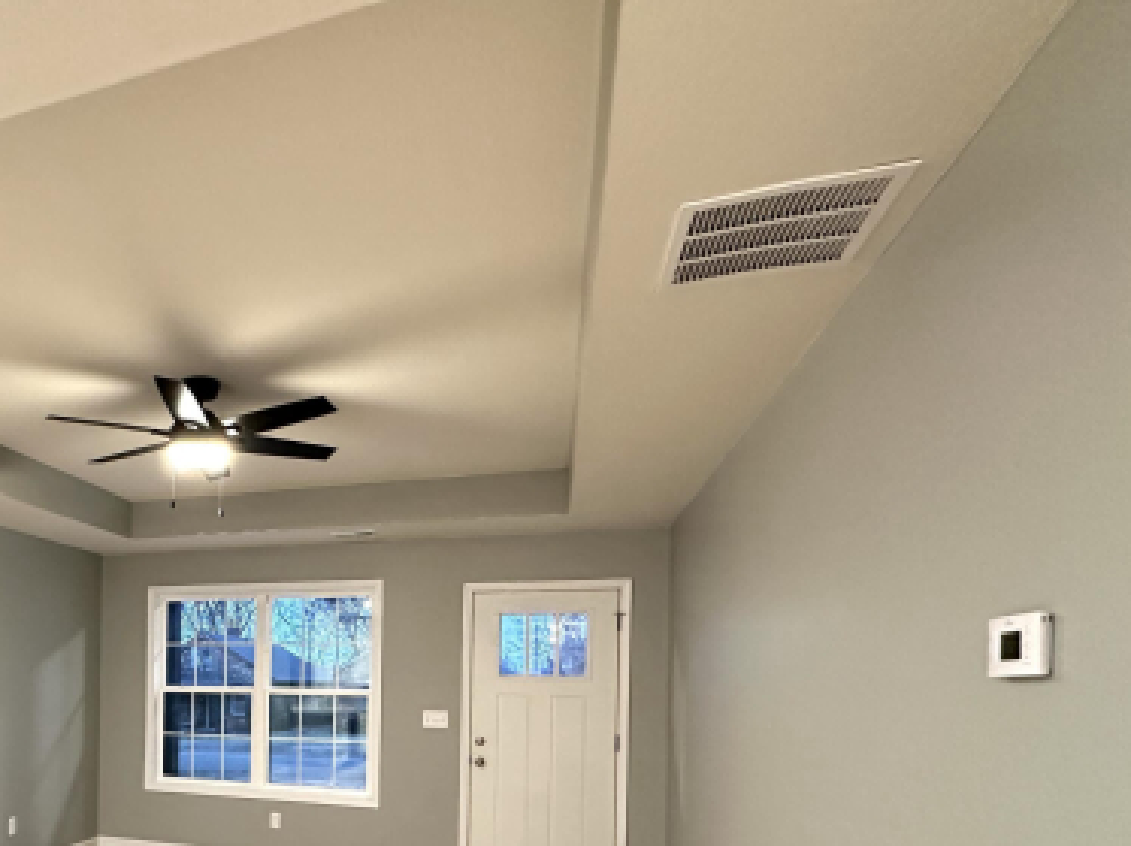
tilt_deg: +1.1
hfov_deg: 62.9
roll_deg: -1.1
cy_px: 677
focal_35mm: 25
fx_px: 816
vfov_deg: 51.4
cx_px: 210
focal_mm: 2.22
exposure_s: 1/60
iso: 1000
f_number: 2.2
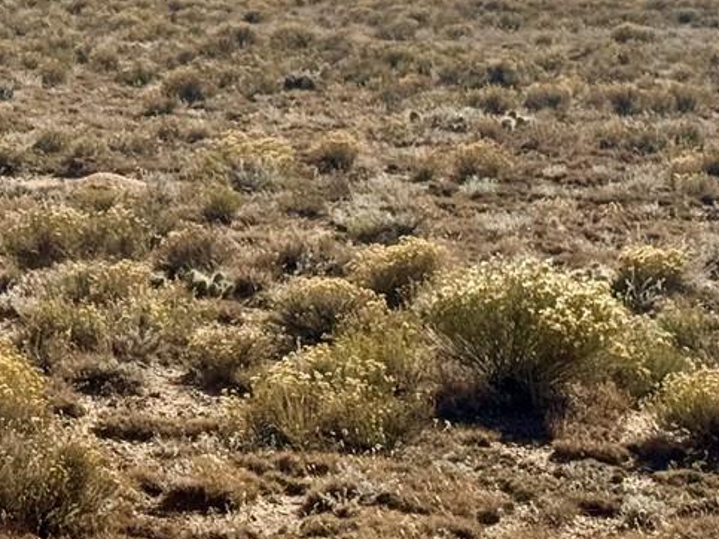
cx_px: -94
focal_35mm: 159
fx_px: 3302
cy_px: 1
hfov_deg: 12.2
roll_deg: -0.7
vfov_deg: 9.3
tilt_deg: -1.3
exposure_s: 1/12500
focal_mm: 6.76
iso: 64
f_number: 1.78
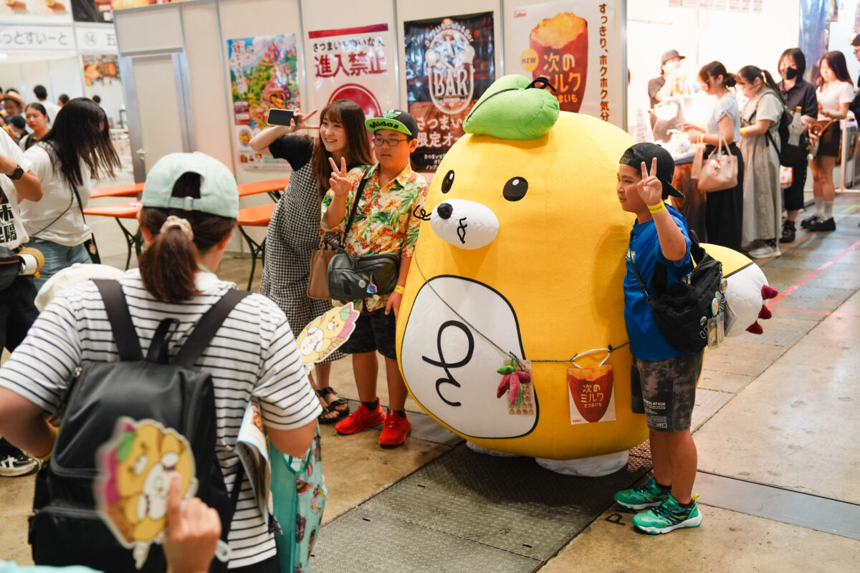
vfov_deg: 34.2
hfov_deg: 49.6
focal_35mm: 39
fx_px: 932
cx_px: 430
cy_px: 286
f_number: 3.5
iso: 1600
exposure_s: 1/100
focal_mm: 39
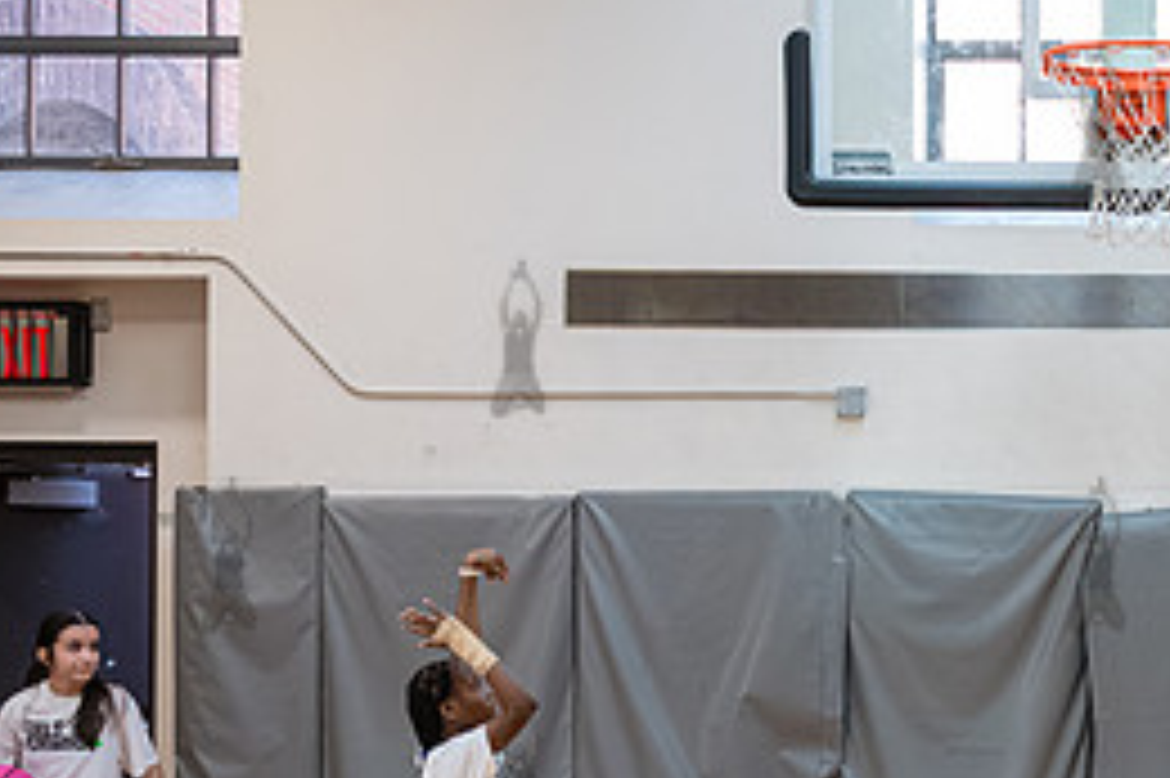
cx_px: 1094
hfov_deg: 24.5
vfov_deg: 17.0
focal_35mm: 80
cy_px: 553
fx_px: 2598
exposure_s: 1/1000
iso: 8000
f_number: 4.5
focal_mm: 35
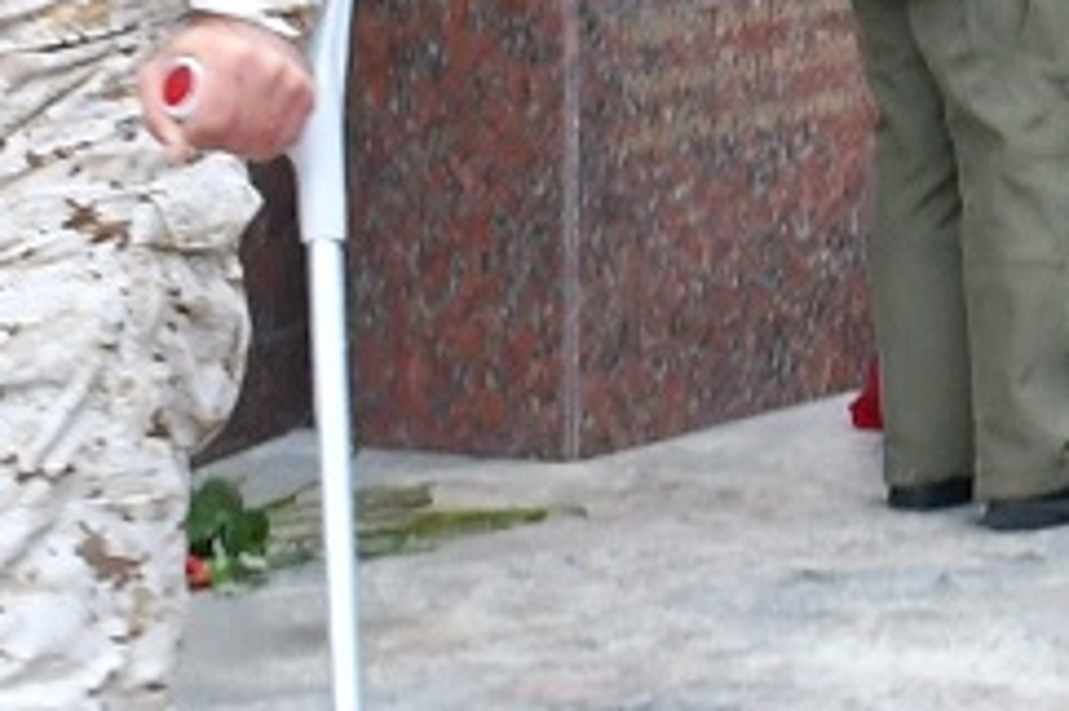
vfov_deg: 5.8
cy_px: -965
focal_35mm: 228
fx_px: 6766
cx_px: 2310
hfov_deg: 8.5
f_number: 10
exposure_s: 1/100
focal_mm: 20
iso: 1000
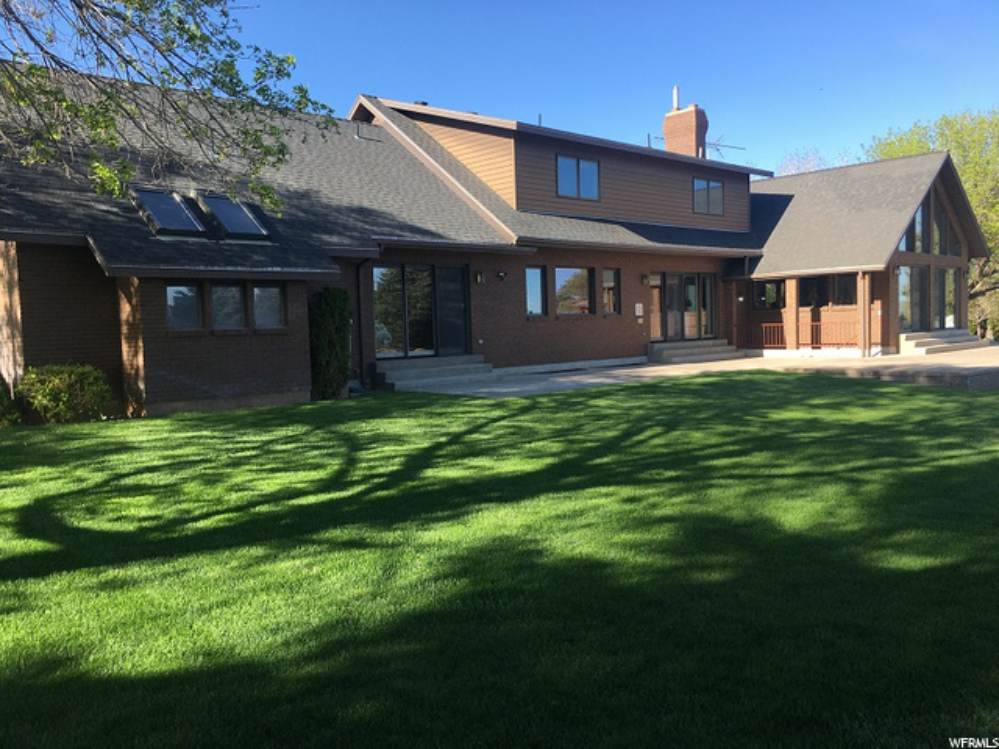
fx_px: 837
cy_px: 374
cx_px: 500
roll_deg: +1.9
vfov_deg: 48.2
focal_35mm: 29
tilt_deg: -3.0
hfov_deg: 61.7
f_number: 2.2
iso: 25
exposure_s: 1/519
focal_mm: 4.15
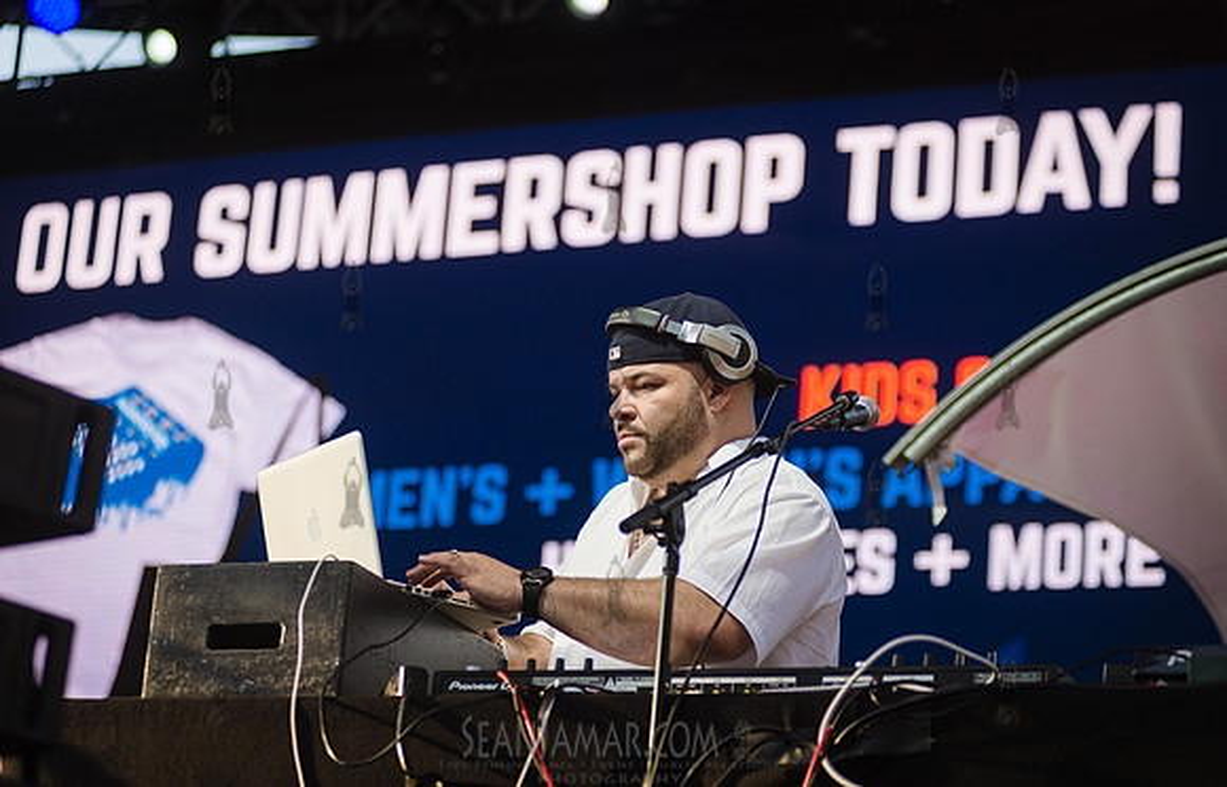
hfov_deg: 22.0
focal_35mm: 93
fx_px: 3150
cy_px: 439
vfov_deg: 14.2
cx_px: 659
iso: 160
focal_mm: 86
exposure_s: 1/500
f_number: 3.2
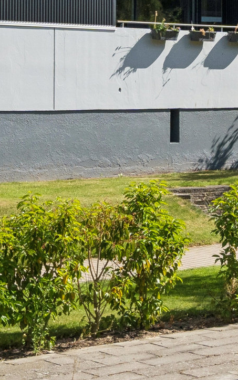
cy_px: 132
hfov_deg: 11.3
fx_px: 1182
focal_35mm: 114
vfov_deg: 18.2
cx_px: 270
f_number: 7.1
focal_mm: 18
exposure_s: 1/1250
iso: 400
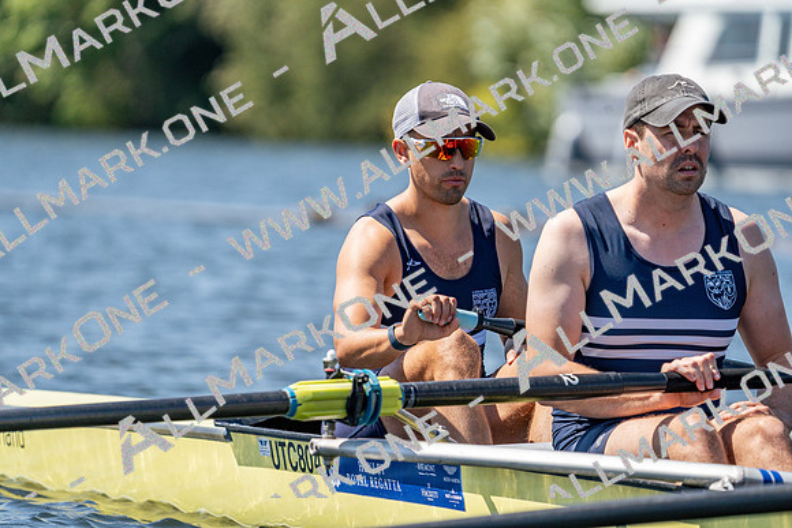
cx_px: 396
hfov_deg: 5.0
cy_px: 264
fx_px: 9044
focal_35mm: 411
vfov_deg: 3.3
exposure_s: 1/2000
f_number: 6.3
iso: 400
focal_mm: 411
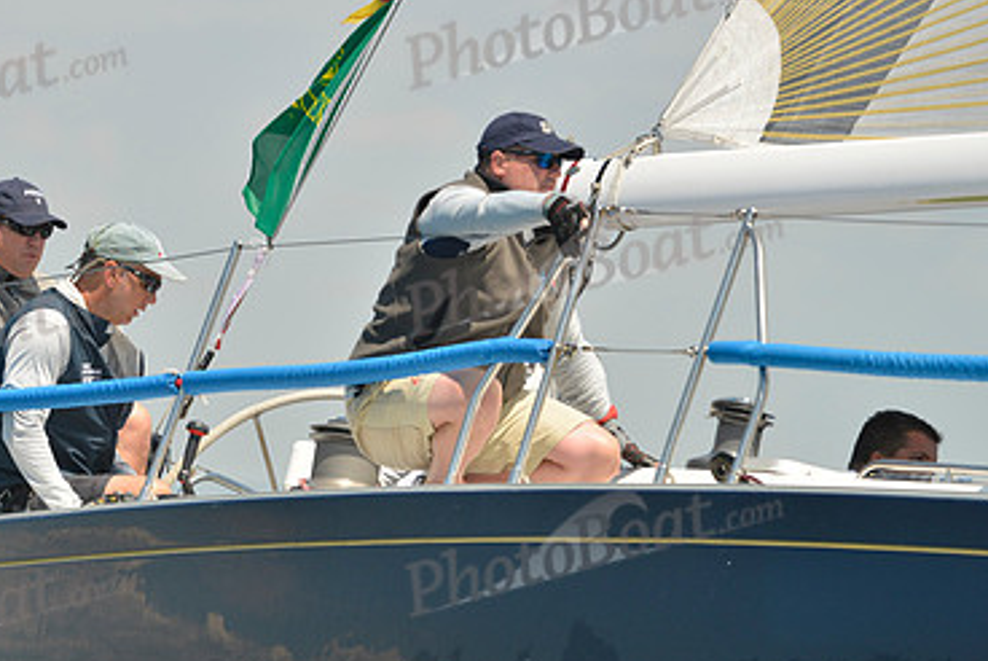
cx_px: 268
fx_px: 13403
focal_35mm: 488
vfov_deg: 2.8
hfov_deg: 4.2
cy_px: 445
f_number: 5
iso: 280
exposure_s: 1/1250
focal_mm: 310
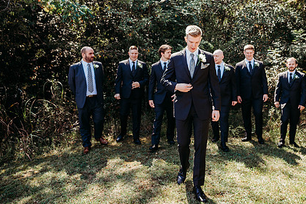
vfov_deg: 39.4
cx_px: 189
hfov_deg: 56.6
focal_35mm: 33
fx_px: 280
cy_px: 66
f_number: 2.8
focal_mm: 24
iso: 100
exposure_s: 1/400
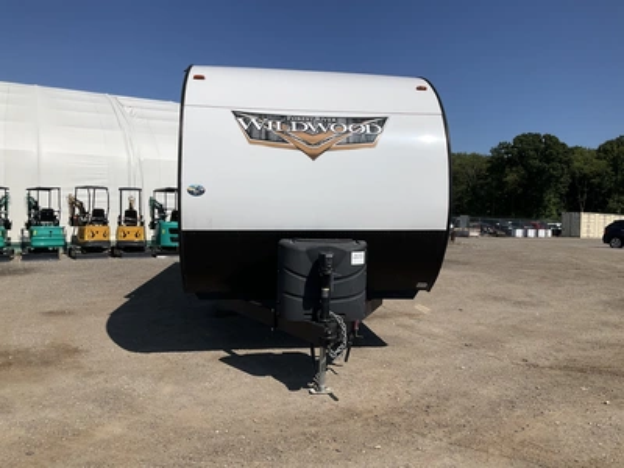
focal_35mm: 29
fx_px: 523
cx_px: 312
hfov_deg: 61.7
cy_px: 234
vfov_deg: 48.2
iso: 25
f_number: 1.8
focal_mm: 3
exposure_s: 1/4785
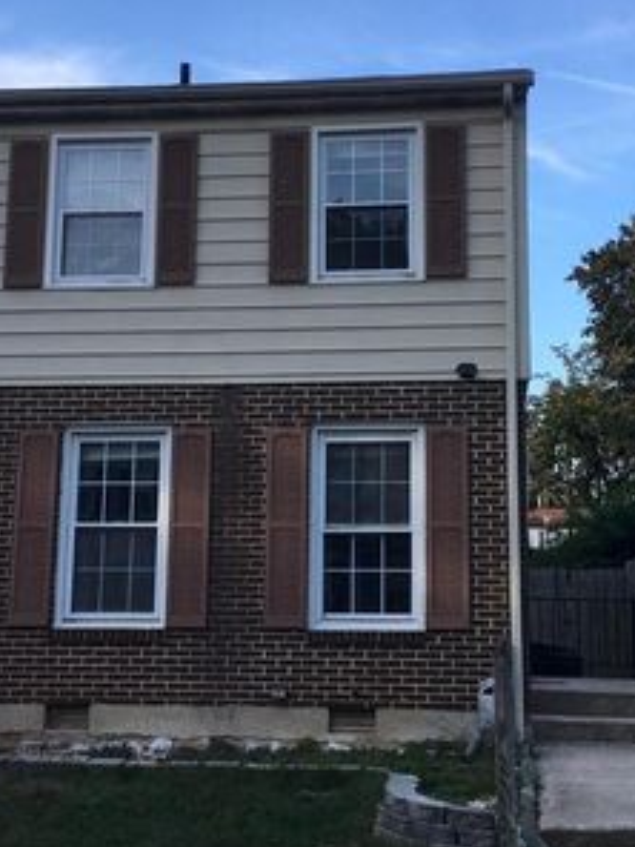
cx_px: 363
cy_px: 391
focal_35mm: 49
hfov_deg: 29.6
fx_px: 1198
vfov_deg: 38.9
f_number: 2.2
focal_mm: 4.15
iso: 25
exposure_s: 1/422
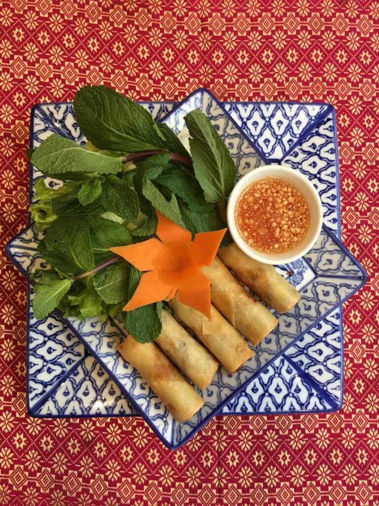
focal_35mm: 29
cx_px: 190
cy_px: 253
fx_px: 423
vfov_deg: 61.7
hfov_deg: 48.2
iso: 50
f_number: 2.2
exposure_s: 1/33
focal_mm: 4.15
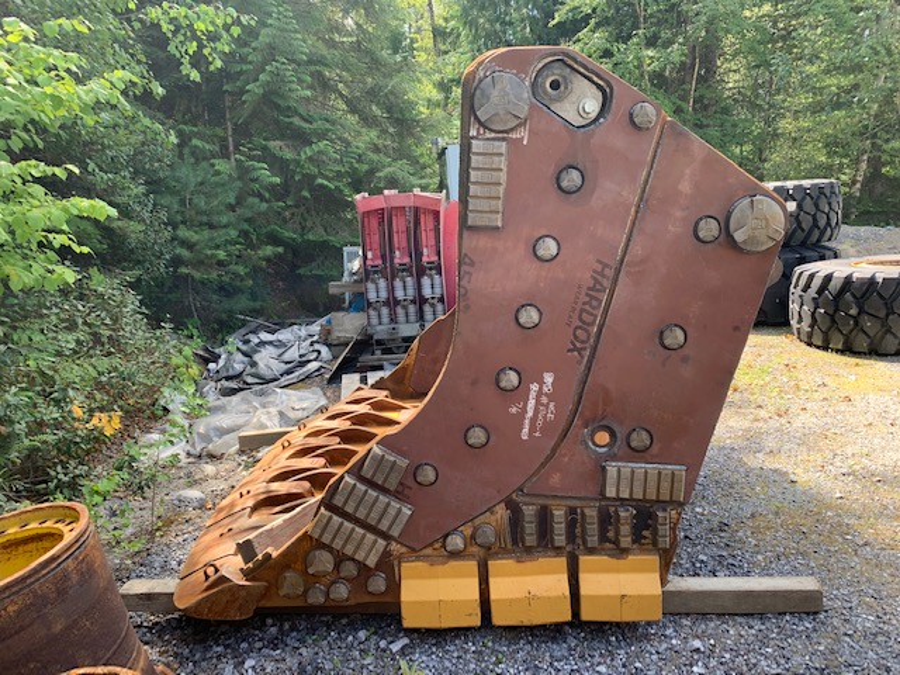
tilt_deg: -9.3
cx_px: 450
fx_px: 676
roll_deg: +4.7
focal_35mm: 26
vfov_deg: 53.1
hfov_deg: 67.3
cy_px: 338
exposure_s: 1/122
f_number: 1.8
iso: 25
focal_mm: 4.25
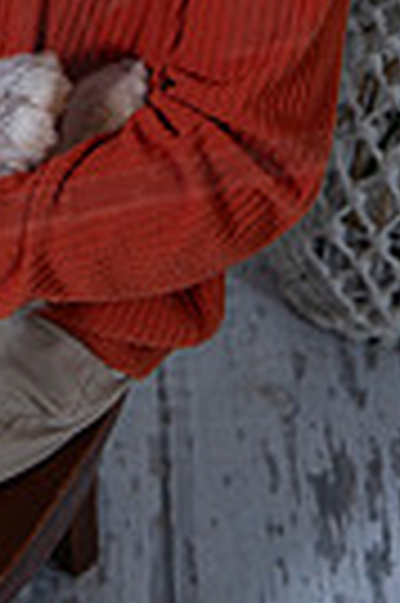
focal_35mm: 121
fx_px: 2022
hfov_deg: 11.1
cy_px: -180
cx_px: -52
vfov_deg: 16.1
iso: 100
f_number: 5.6
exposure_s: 1/125
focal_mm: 36
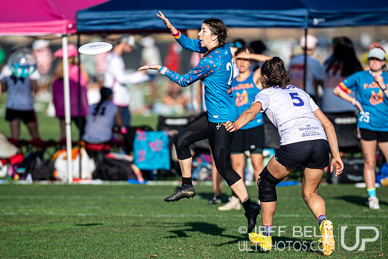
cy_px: 158
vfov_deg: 3.1
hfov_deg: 4.6
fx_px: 4858
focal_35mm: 451
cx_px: 194
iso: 140
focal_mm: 300
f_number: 3.2
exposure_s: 1/2500
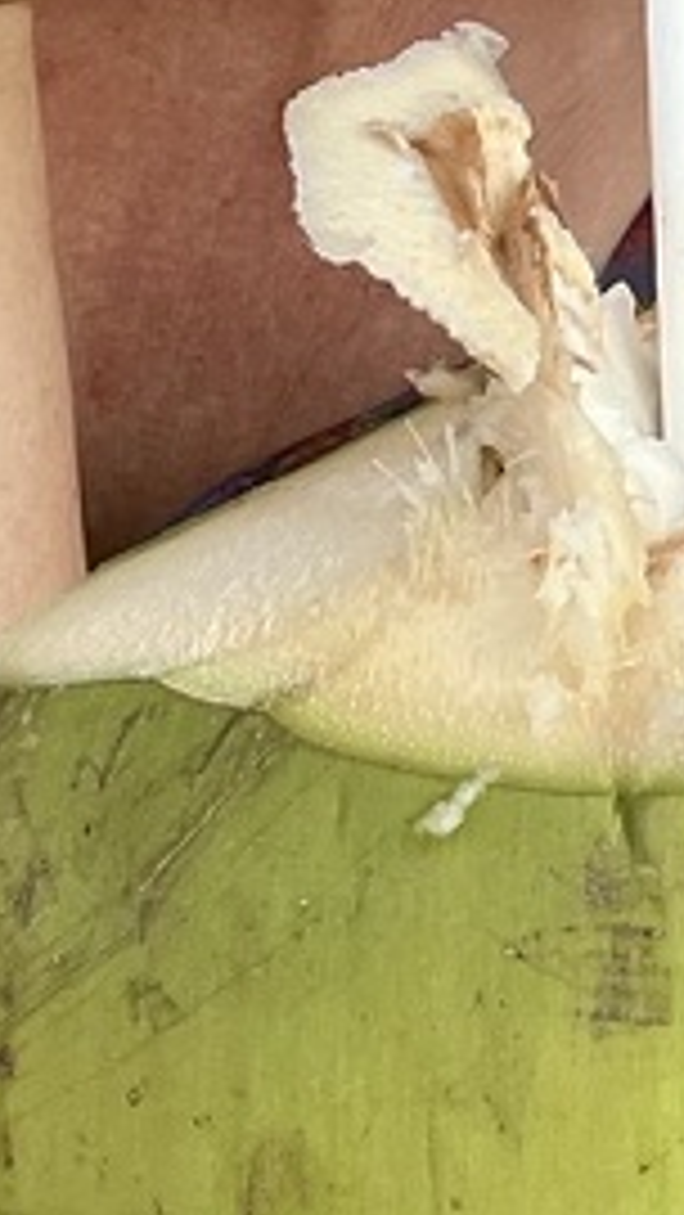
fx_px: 3996
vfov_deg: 15.8
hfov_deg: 9.0
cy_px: -621
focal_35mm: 124
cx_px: 1534
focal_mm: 2.71
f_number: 2.2
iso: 25
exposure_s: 1/193
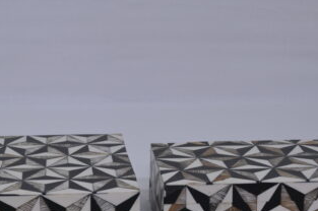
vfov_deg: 14.3
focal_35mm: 94
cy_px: 199
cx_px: 91
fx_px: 829
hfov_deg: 21.6
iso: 400
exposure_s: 1/125
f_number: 9
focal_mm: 49
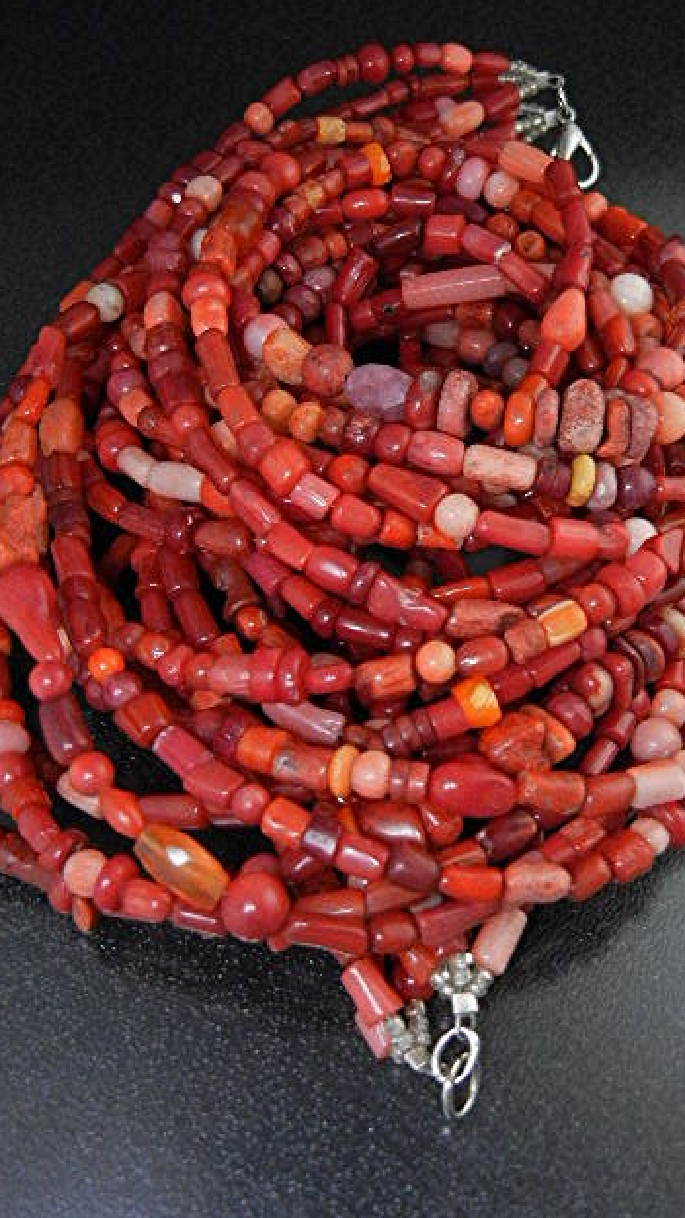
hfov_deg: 31.2
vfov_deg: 52.8
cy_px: 601
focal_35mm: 38
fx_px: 1227
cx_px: 369
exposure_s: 1/30
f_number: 7.2
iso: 800
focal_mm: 6.2
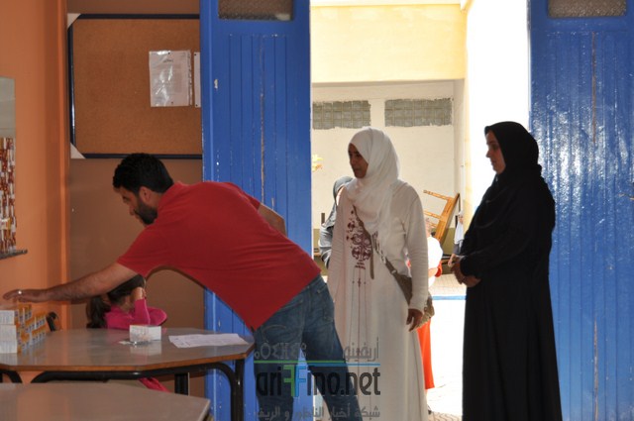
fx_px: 1451
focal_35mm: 82
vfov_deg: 16.5
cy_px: 210
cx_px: 317
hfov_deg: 24.6
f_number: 5.6
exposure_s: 1/200
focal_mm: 55
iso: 220
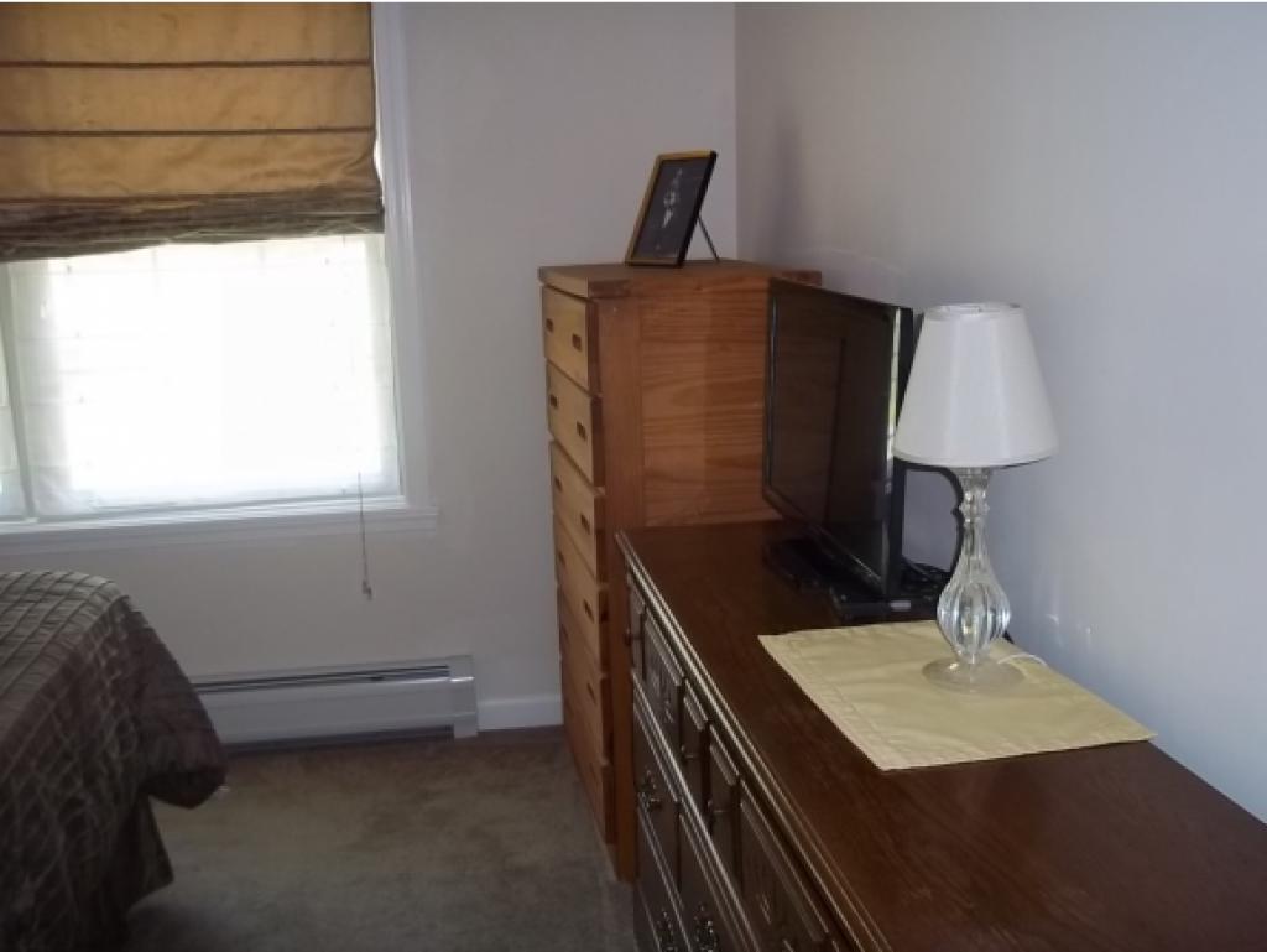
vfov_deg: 39.7
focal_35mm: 36
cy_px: 476
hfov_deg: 51.3
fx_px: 1318
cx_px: 634
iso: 160
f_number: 3.1
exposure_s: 1/30
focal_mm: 6.5
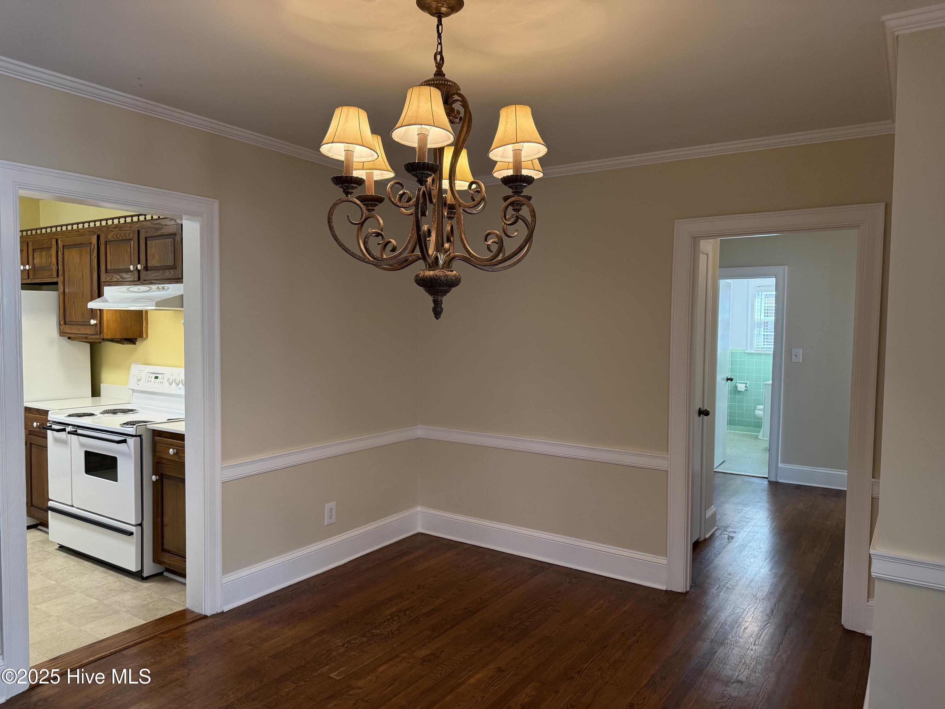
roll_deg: -1.1
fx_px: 655
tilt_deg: -3.4
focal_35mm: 24
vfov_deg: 56.8
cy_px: 354
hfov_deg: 71.6
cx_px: 472
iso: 200
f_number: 1.78
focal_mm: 6.76
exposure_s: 1/129
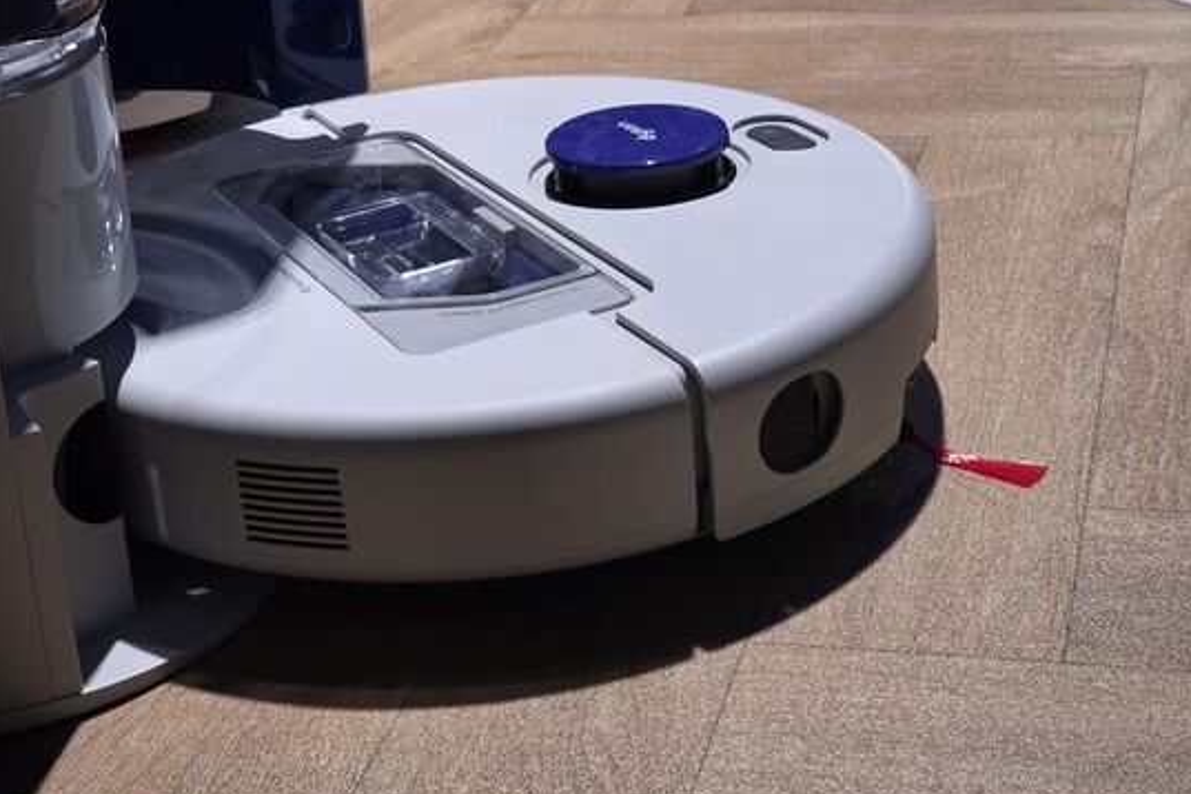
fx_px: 2415
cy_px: 393
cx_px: 597
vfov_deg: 18.7
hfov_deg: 27.7
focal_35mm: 73
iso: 250
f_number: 2.4
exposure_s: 1/39.6
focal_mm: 7.9
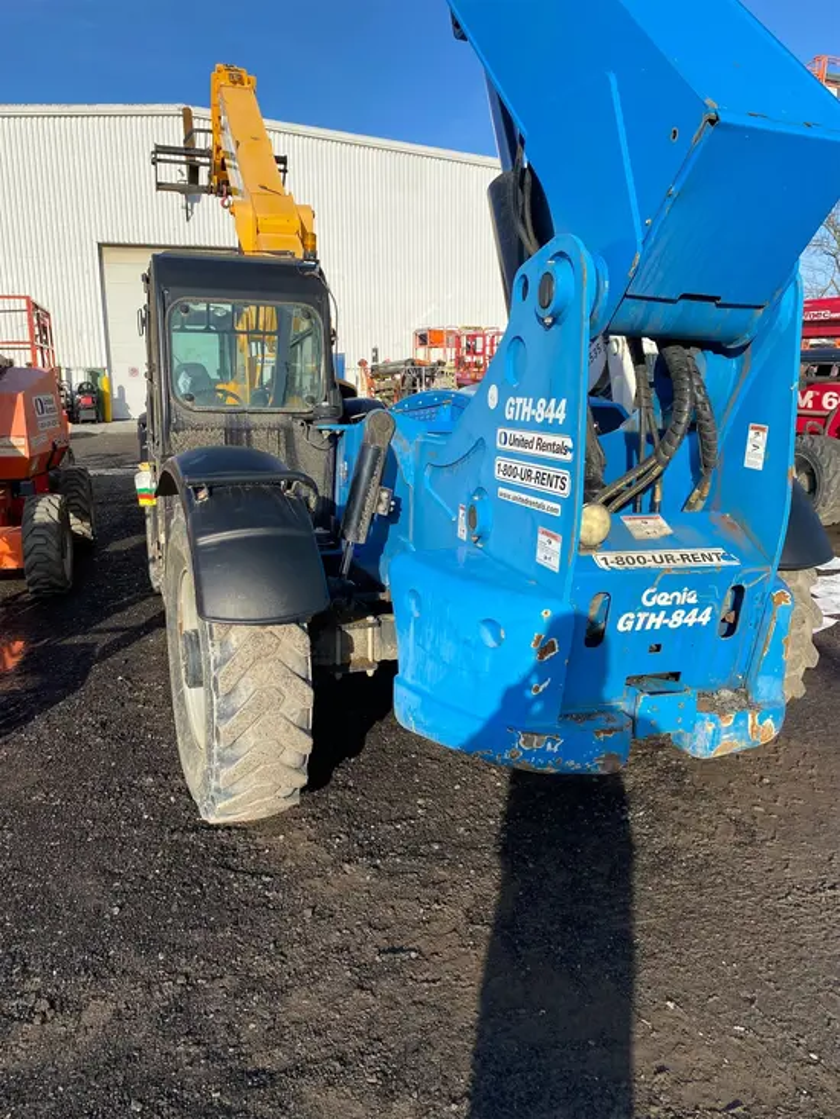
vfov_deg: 67.3
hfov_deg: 53.1
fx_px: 841
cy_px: 560
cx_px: 420
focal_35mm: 26
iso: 32
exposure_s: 1/2463
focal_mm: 4.25
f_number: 1.8
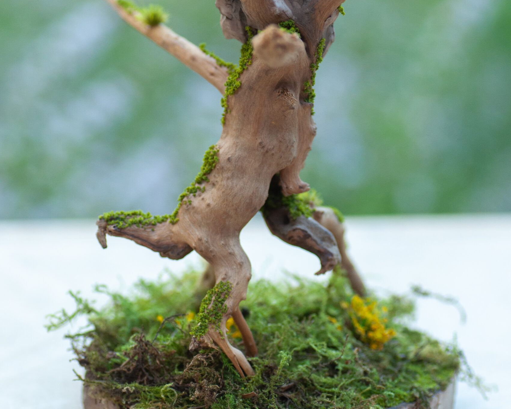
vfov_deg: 8.1
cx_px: 256
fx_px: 2889
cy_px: 91
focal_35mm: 191
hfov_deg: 10.1
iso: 500
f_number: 5.6
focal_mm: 90
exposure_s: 1/320
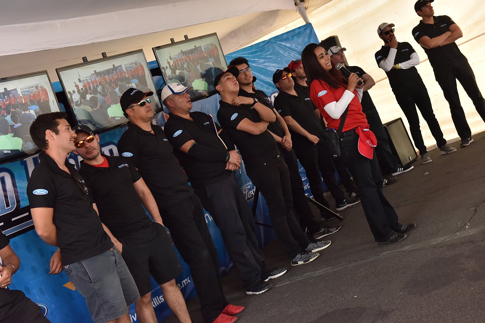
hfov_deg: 38.2
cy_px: 162
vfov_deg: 26.0
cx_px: 242
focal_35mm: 52
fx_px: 701
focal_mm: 52
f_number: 4.5
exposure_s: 1/200
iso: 1250
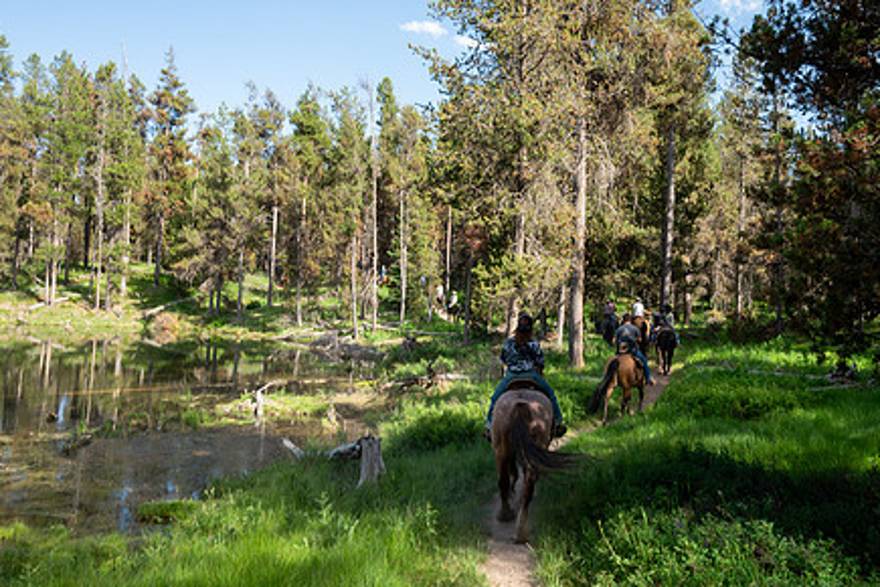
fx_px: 782
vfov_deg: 41.1
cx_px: 520
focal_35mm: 32
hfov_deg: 58.3
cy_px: 263
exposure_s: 1/400
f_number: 5.6
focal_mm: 24
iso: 250
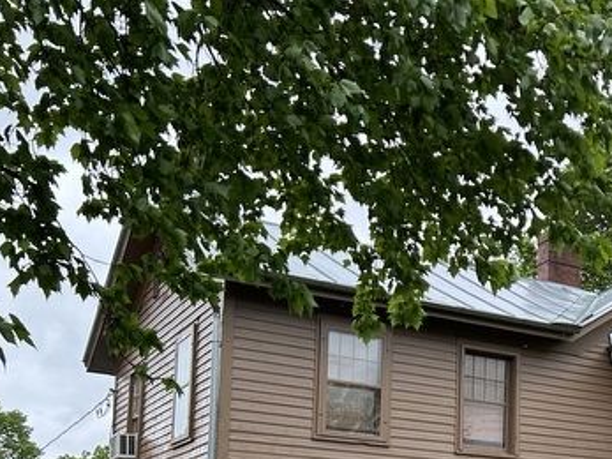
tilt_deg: +3.7
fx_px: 1060
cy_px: 500
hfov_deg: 30.0
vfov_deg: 23.0
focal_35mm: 60
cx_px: 612
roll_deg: -0.9
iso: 50
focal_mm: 5.7
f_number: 1.5
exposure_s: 1/171
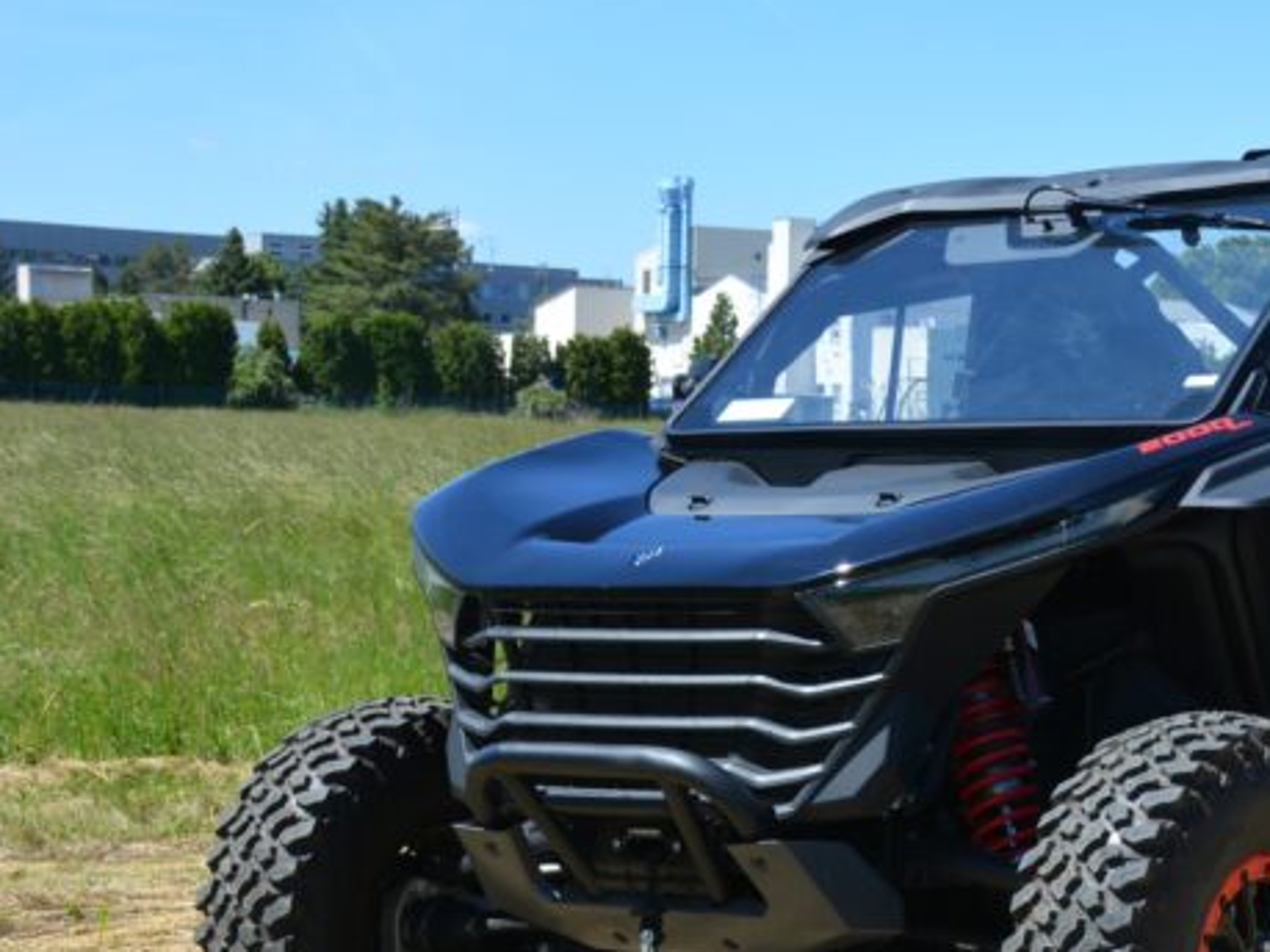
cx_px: 1215
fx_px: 3778
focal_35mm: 103
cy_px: 574
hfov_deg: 18.7
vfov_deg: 14.4
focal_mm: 32
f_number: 8
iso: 140
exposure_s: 1/250
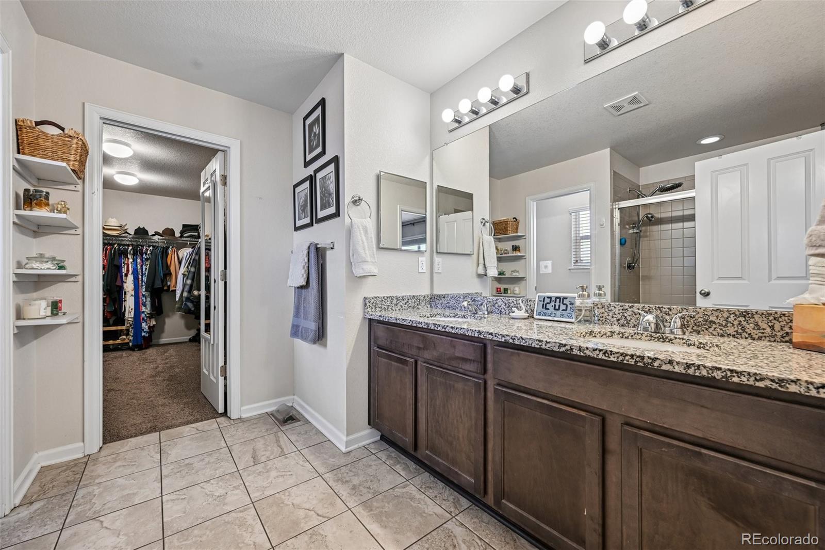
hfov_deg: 104.3
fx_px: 321
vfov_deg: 81.2
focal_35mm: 14
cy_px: 275
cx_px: 412
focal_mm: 14
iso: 250
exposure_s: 1/15
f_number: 8
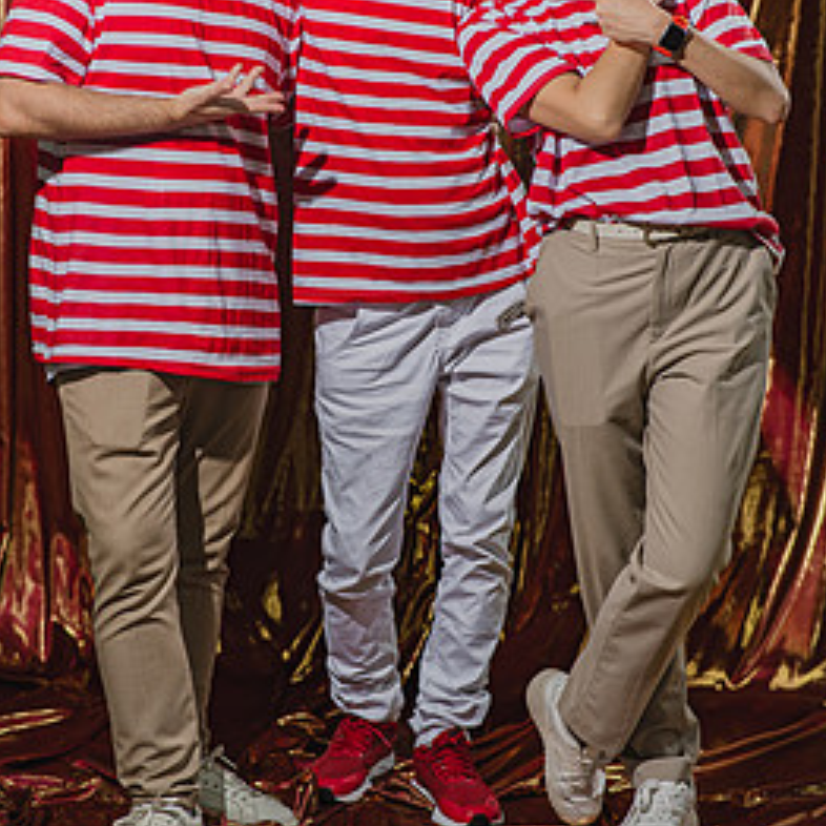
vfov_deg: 14.0
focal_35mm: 124
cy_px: 243
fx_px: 3348
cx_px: 411
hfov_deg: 14.1
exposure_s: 1/100
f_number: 2.5
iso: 125
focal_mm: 85
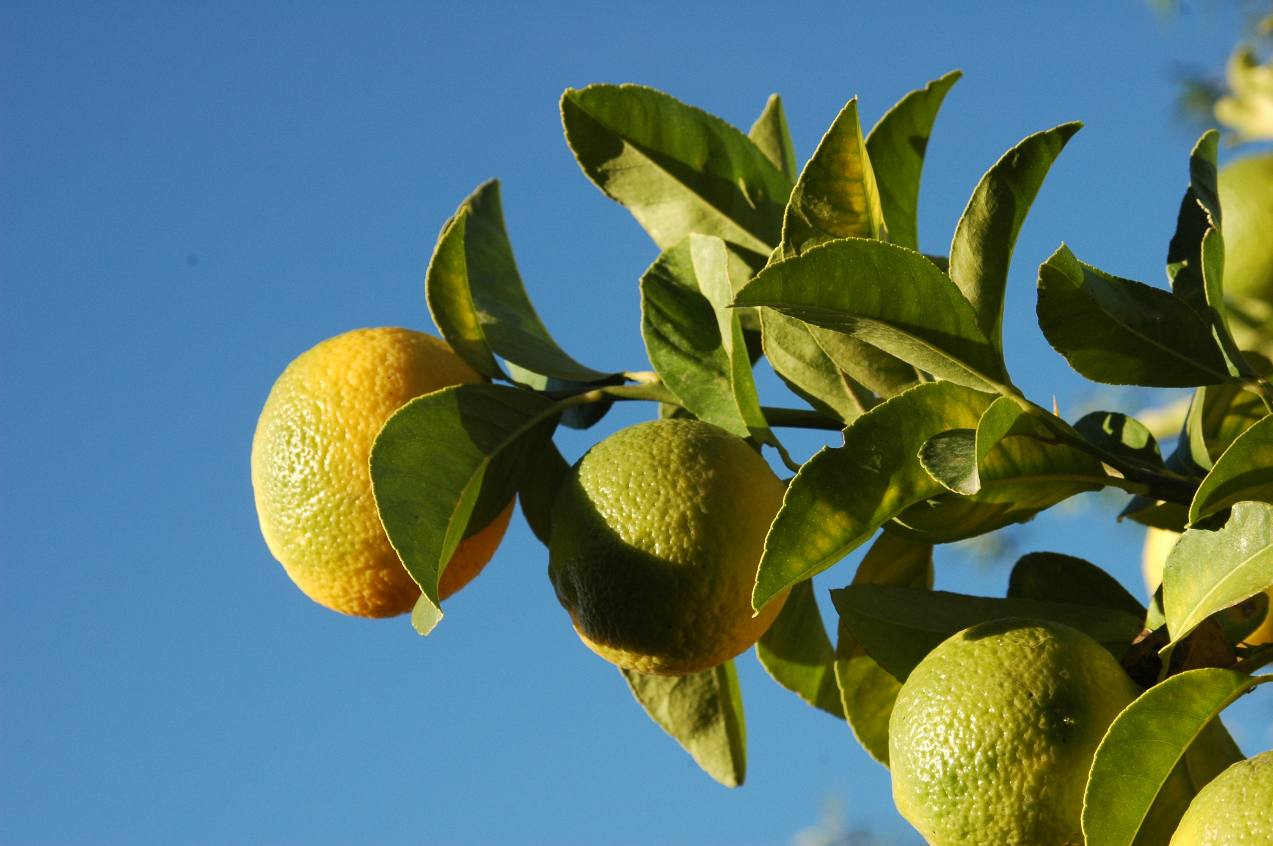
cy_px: 423
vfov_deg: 14.7
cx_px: 636
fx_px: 3286
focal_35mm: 93
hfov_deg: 21.9
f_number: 8
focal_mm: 62
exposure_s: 1/200
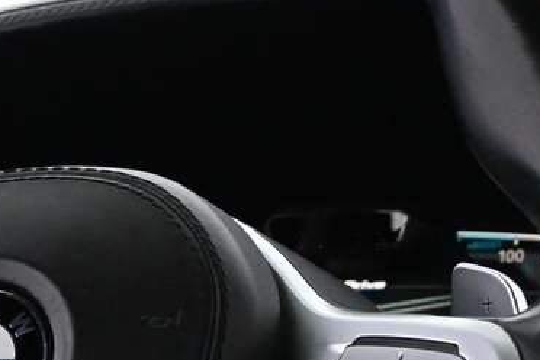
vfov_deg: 8.0
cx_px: 16
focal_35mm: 170
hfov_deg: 12.0
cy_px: 399
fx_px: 2550
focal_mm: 26
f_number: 4.5
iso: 4500
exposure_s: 1/60
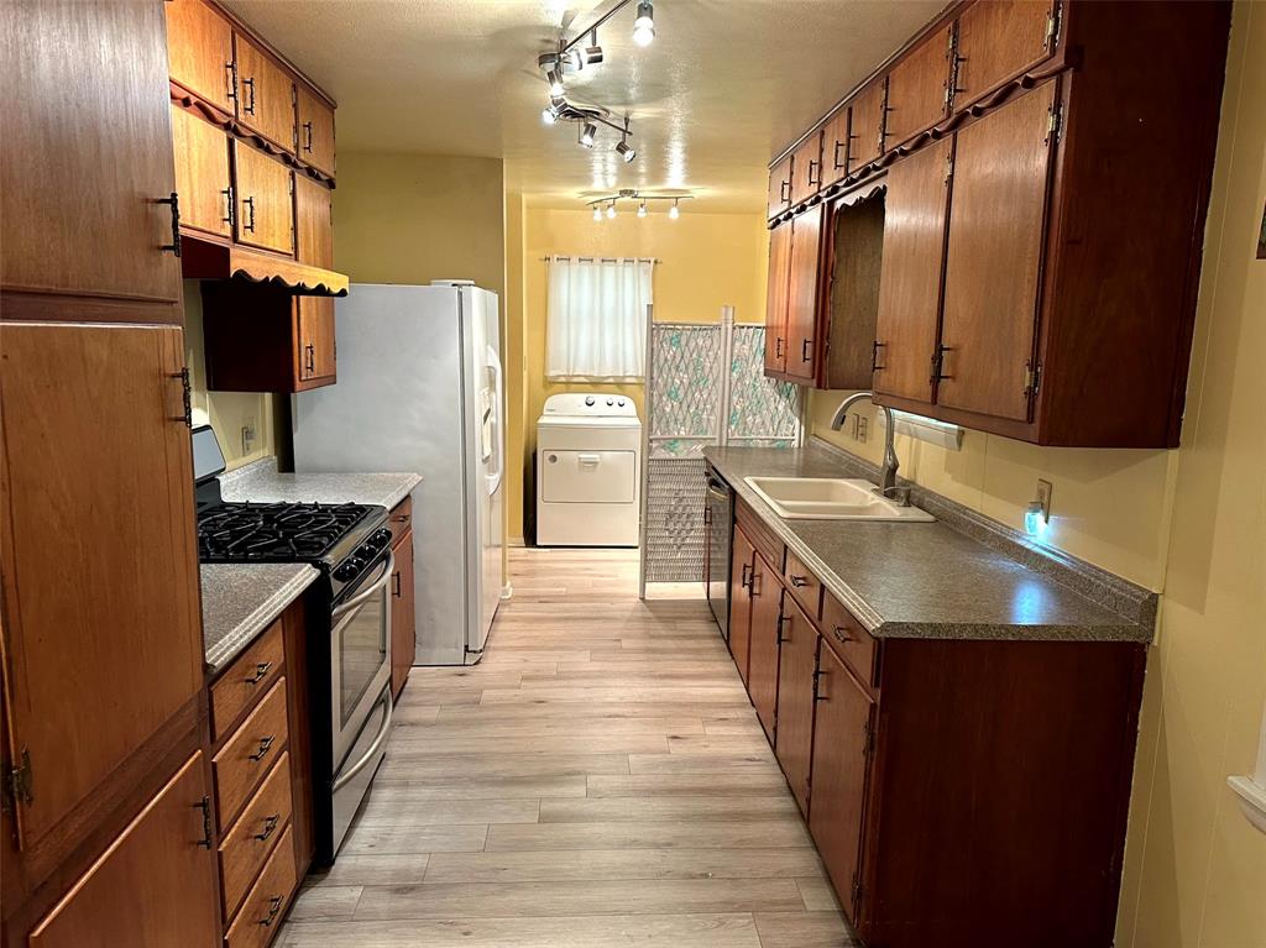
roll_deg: -0.8
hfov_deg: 71.6
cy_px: 474
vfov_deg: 56.8
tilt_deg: -9.5
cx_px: 633
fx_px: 877
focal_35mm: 24
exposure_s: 1/60
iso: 320
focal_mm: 6.86
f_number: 1.78
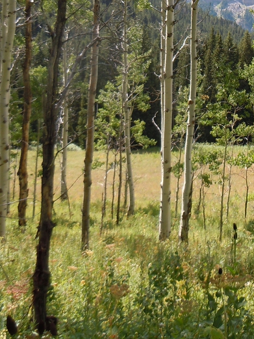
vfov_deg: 30.8
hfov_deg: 24.5
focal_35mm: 59
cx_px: 194
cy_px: 18
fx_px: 577
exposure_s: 1/400
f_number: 3.5
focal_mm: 5.4
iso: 100
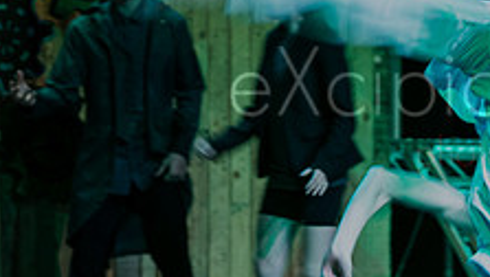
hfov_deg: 7.5
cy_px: 129
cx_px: 591
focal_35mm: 285
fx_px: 3707
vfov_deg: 4.3
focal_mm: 93
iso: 800
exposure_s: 1/50
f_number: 2.8
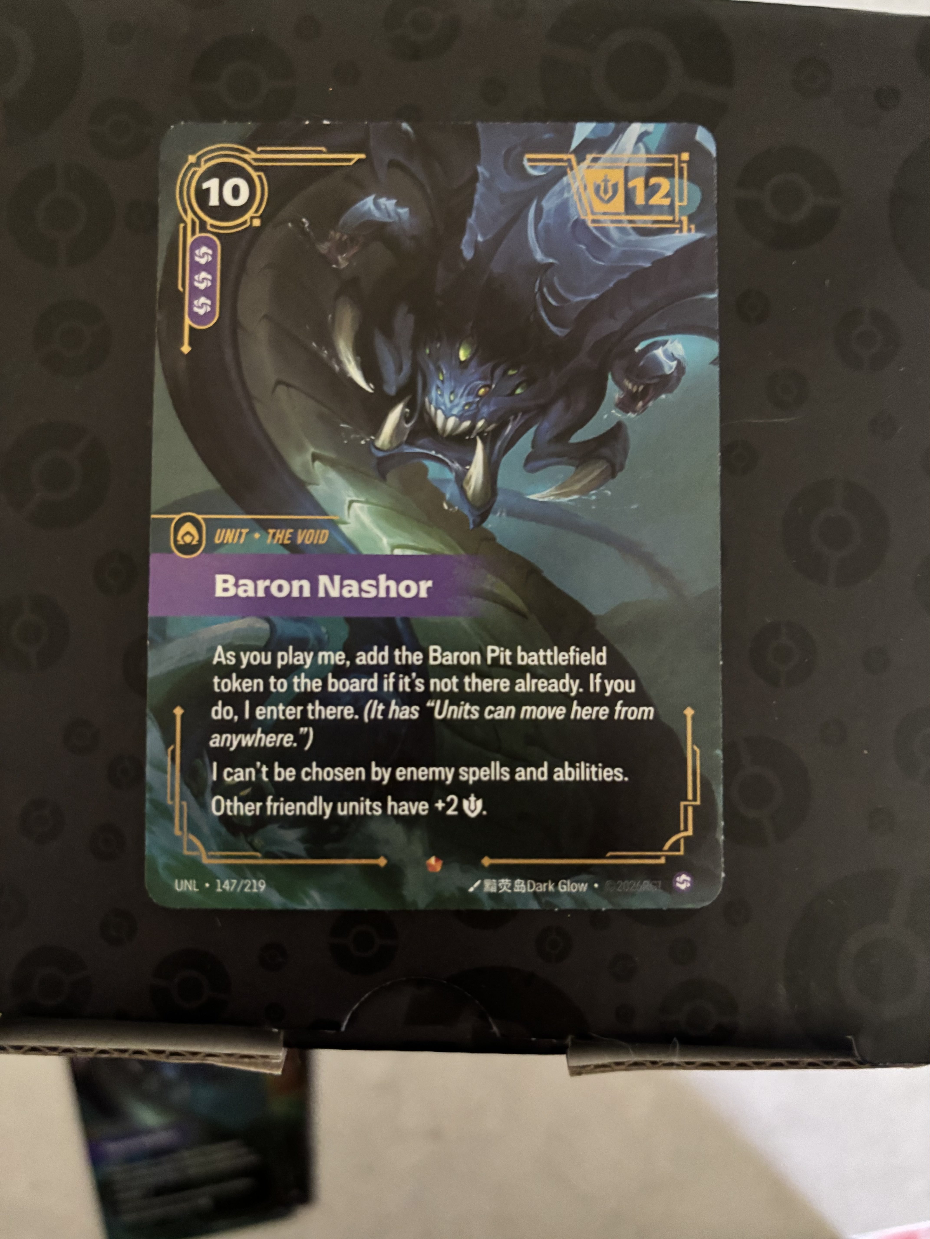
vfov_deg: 67.3
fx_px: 931
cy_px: 620
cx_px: 465
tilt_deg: -87.7
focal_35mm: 26
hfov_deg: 53.1
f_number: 1.6
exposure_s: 1/30
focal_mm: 5.96
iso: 1000
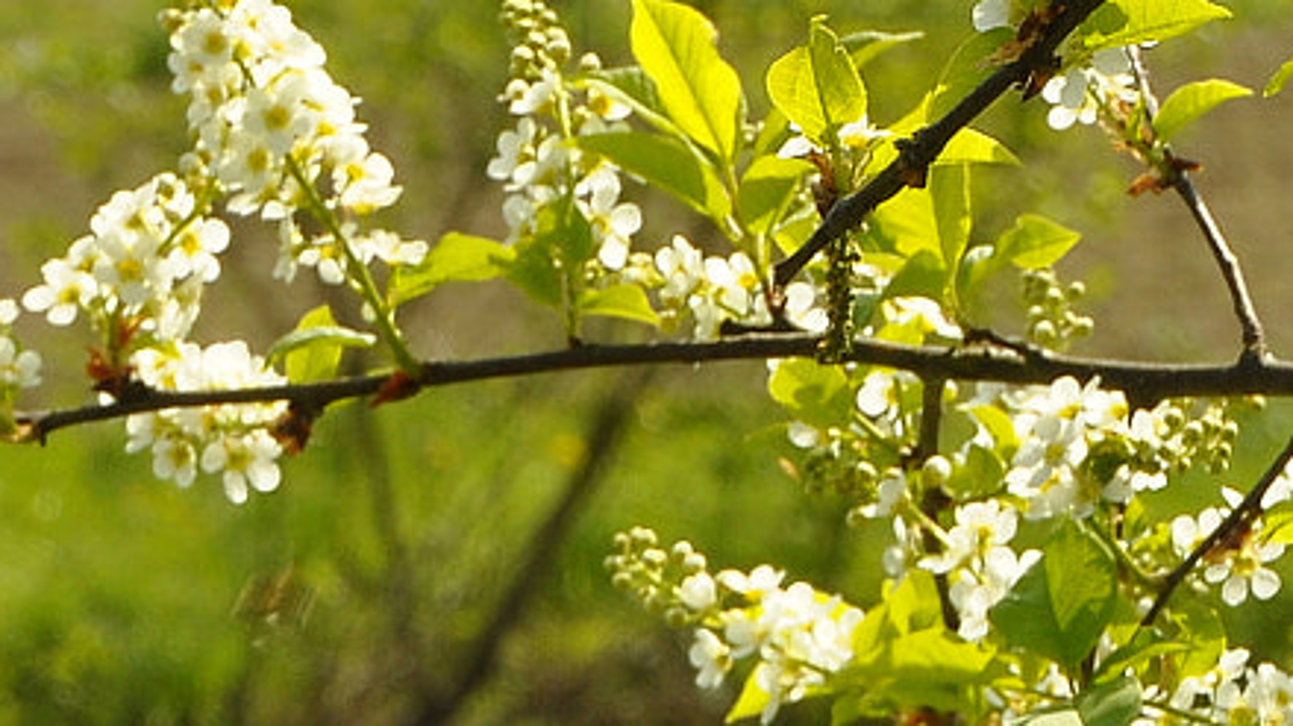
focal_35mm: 514
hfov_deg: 4.2
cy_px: -154
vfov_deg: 2.4
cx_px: 1469
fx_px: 17614
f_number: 16
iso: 250
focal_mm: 90
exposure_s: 1/125
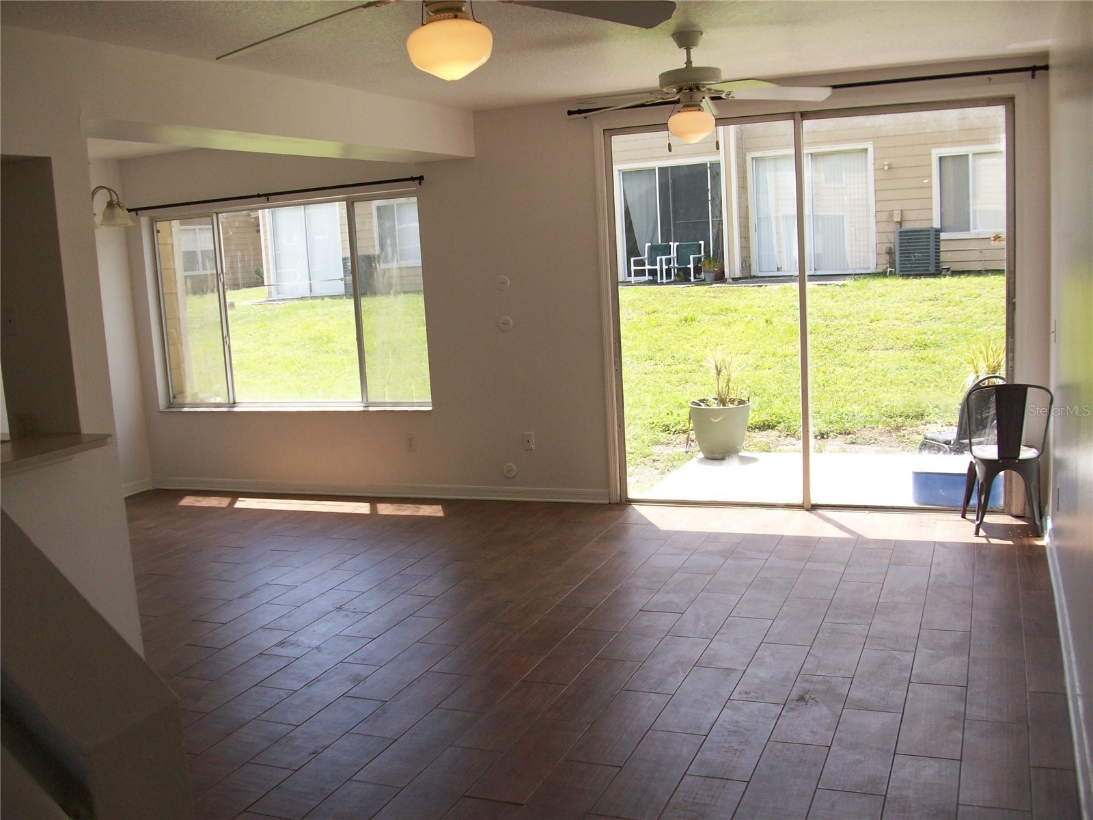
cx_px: 546
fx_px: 1074
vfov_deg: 41.8
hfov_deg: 54.0
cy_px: 410
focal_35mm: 34
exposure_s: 1/269
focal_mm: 5.7
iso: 64
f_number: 2.8
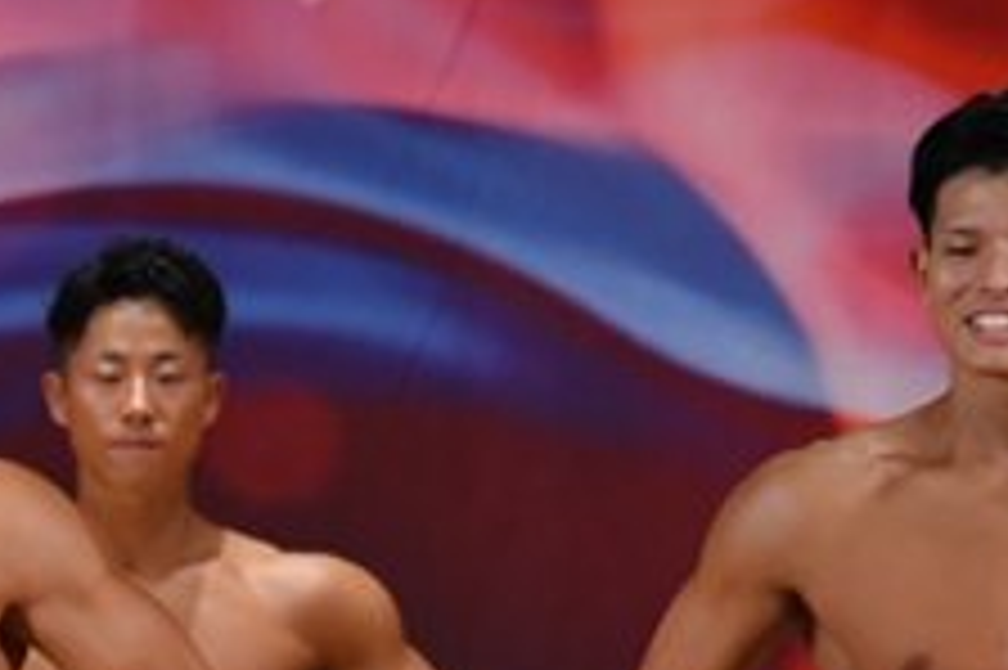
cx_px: -520
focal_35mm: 778
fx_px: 21767
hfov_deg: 2.6
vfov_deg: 1.8
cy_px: 1034
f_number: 5.6
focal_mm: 150
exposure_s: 1/400
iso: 3200
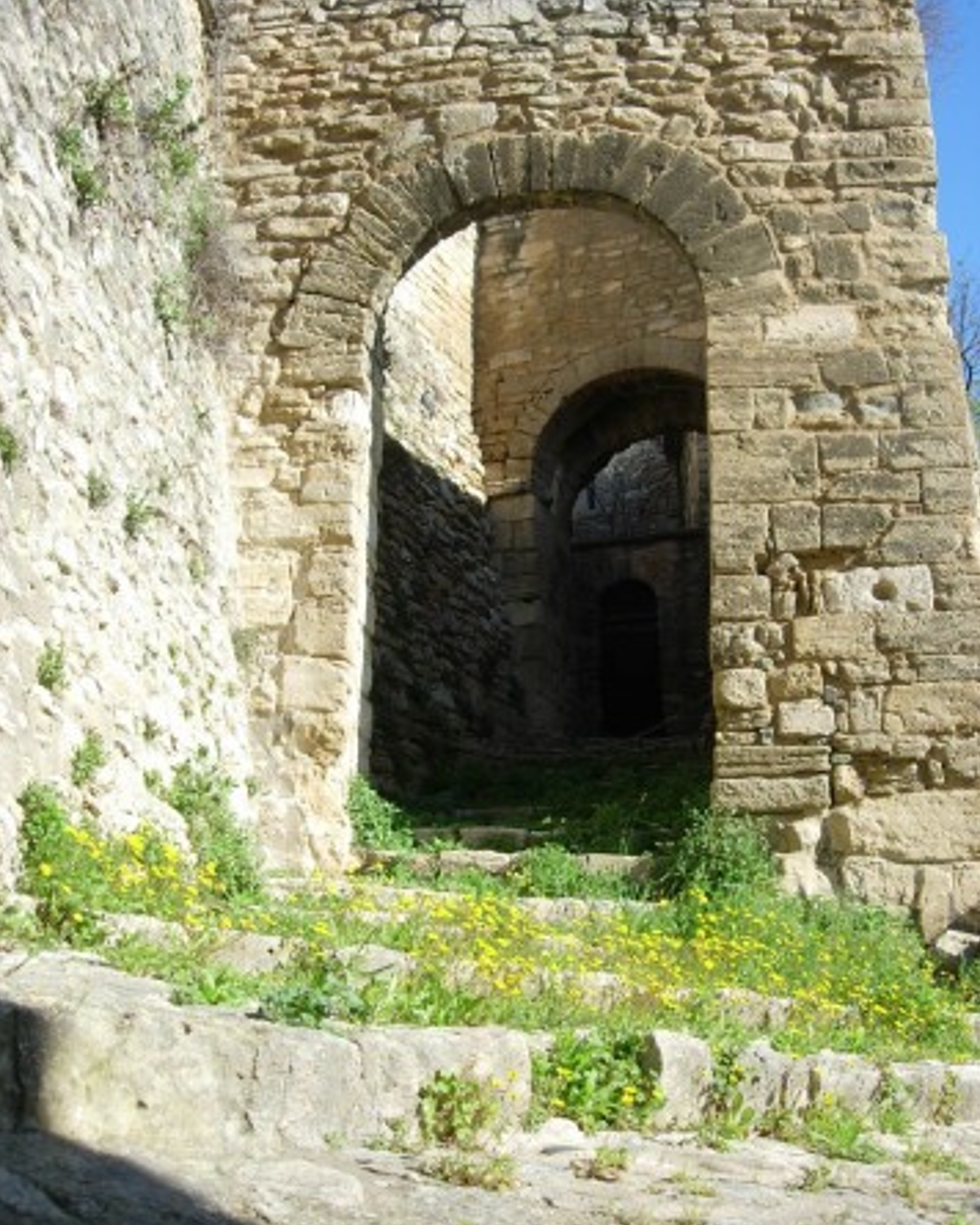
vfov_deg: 45.8
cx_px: 490
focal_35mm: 40
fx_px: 1450
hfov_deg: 37.3
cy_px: 625
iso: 64
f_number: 2.8
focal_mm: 7.8
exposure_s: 1/745
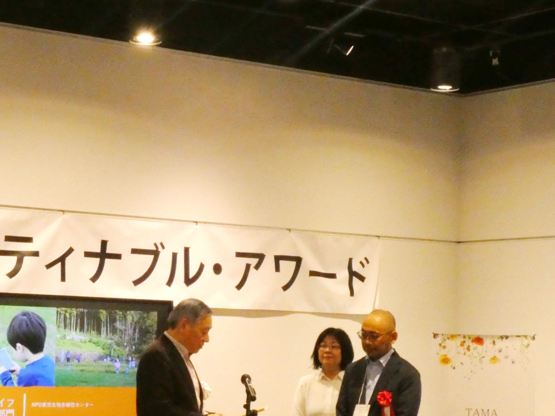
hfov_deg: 21.5
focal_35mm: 91
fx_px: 1459
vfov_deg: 16.1
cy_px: 317
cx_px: 184
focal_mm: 9.5
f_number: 8
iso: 1000
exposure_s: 1/80
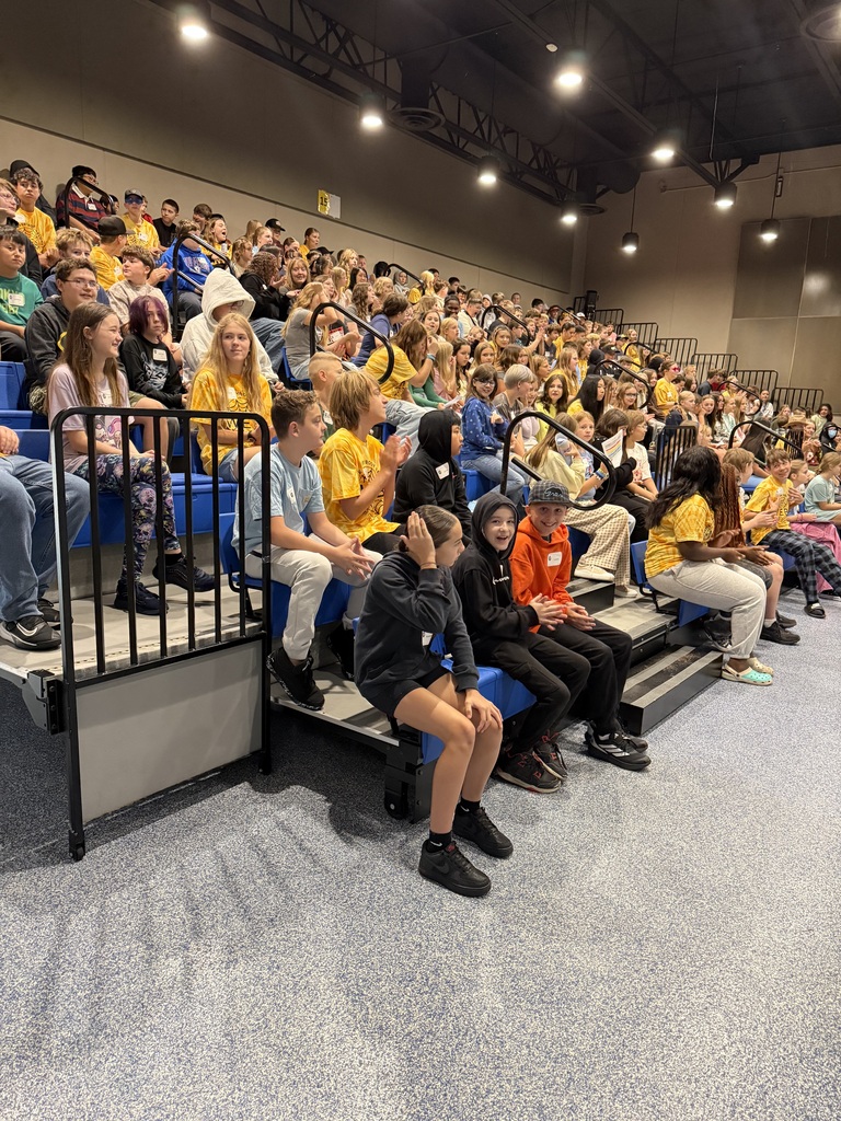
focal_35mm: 24
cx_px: 420
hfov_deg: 56.8
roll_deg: -4.0
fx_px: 777
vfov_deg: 71.6
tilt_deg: -9.7
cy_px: 560
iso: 800
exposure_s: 1/60
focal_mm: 6.76
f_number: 1.78
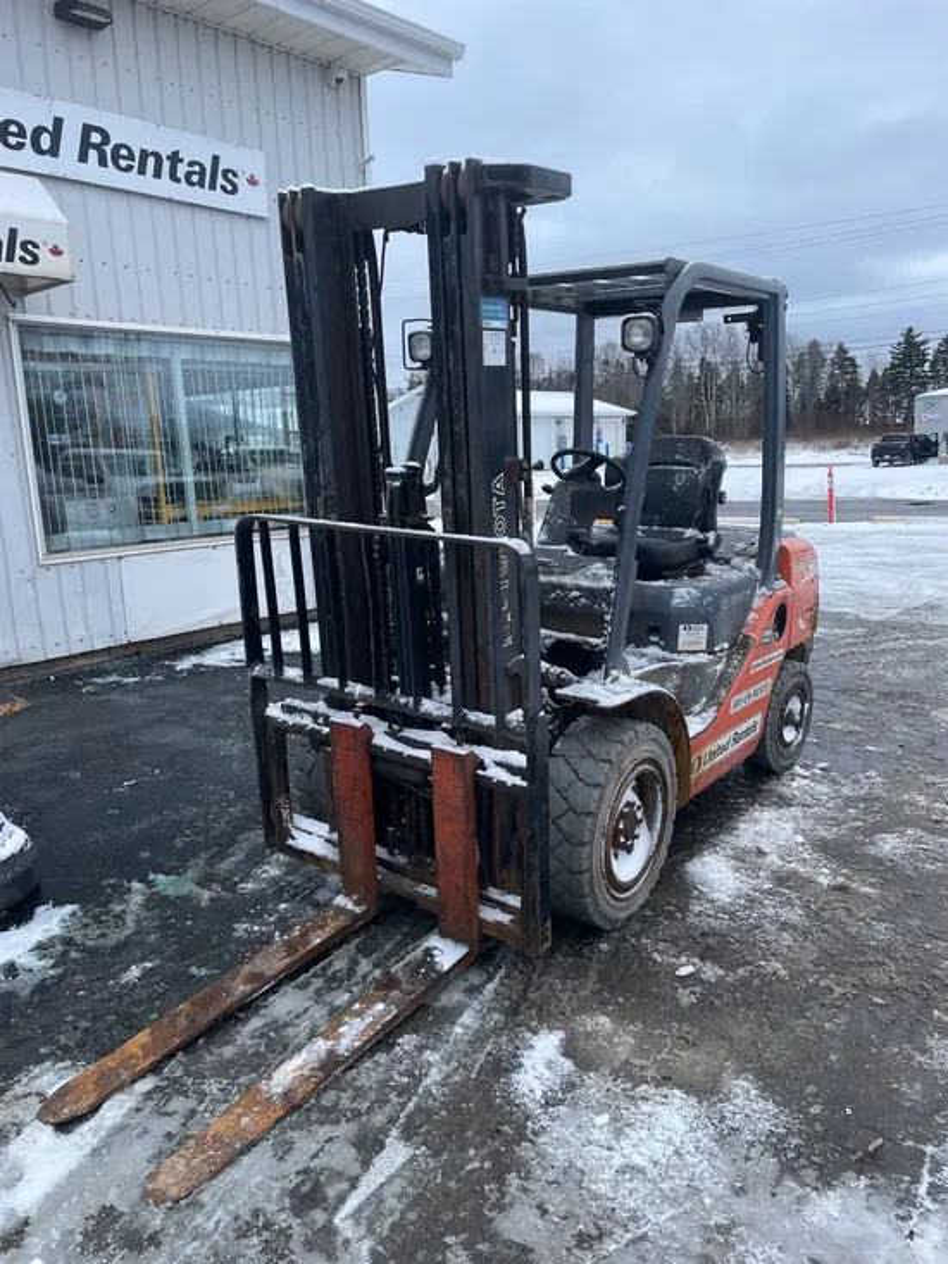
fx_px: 949
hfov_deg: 53.1
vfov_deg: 67.3
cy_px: 632
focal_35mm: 26
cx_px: 474
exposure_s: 1/769
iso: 32
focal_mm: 4.2
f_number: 1.6
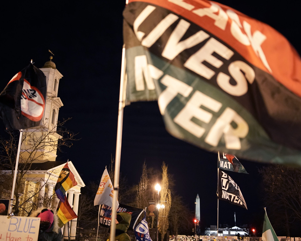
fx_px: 365
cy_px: 119
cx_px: 162
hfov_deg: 44.8
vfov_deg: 36.5
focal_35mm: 41
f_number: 2
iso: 6400
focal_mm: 35
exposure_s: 1/160
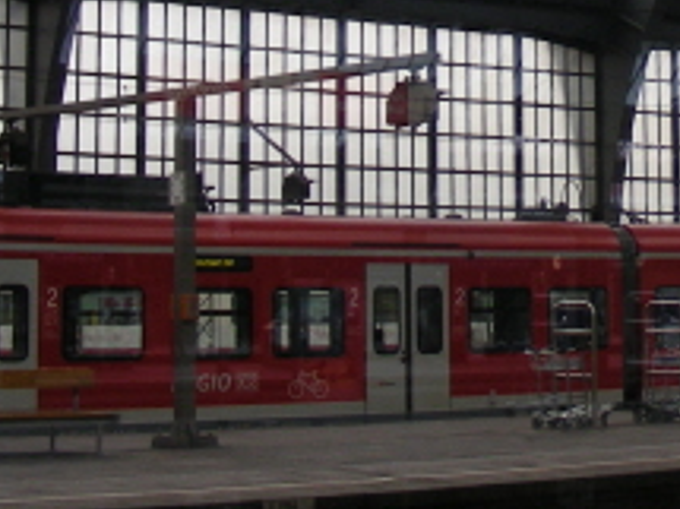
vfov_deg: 12.8
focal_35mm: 113
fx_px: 2219
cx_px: 686
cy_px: -101
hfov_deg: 17.0
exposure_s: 1/33.2
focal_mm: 6.3
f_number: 3.5
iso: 80
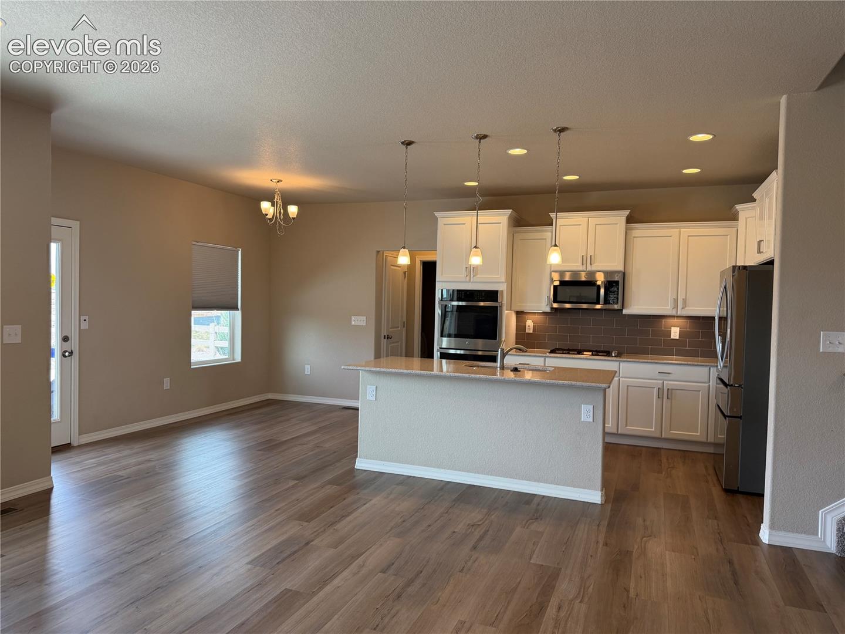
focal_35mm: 24
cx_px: 422
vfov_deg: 56.8
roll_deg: -0.5
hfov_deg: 71.6
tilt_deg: -1.6
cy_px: 317
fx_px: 586
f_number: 1.78
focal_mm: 6.76
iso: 125
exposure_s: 1/211
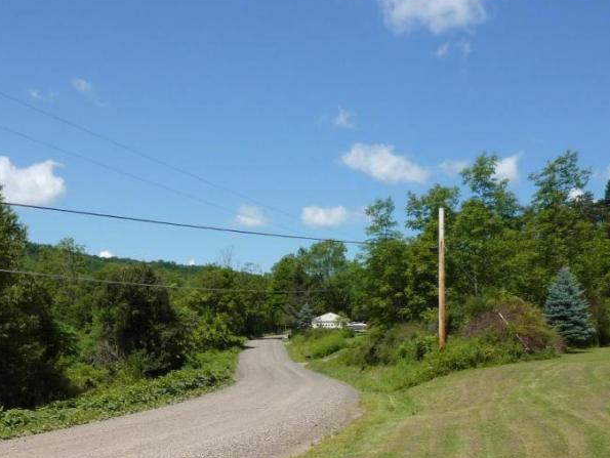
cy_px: 386
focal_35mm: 43
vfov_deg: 32.4
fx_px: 758
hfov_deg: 43.6
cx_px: 240
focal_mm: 4.1
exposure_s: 1/400
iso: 80
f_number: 5
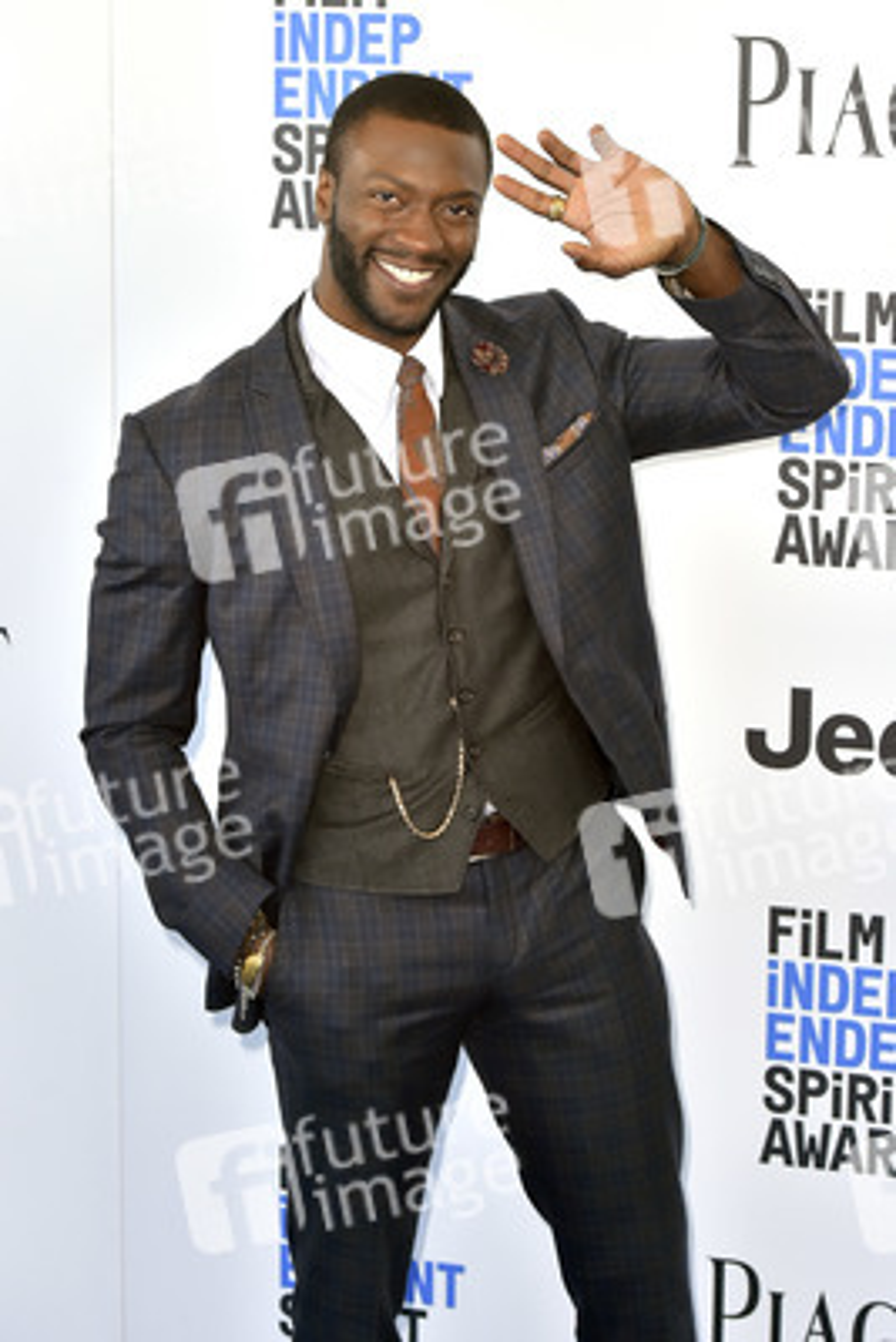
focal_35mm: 70
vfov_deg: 28.8
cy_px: 671
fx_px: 2611
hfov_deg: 19.5
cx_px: 448
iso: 500
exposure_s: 1/320
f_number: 6.3
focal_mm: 70
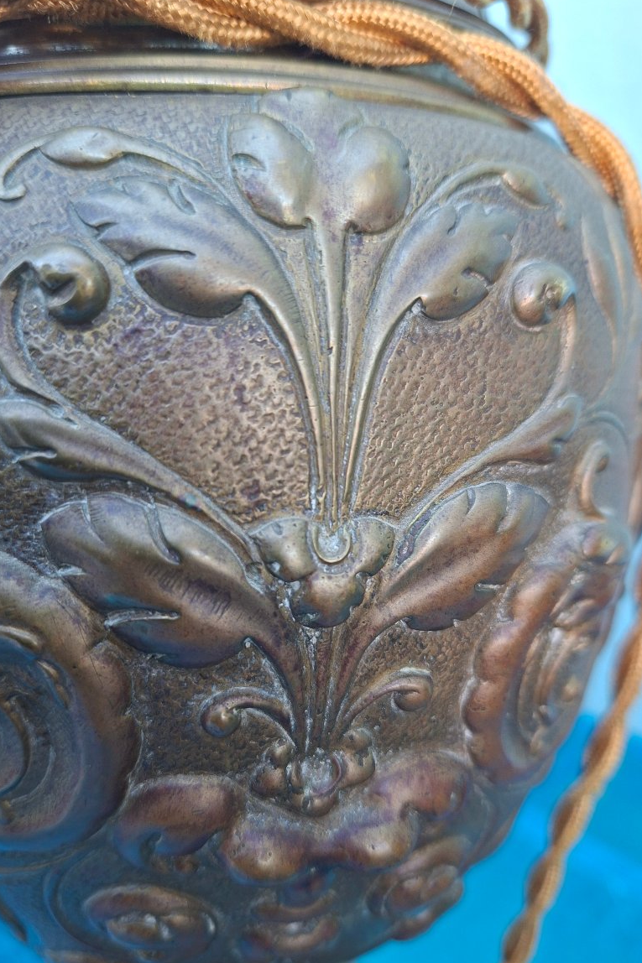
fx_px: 669
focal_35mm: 25
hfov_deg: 51.1
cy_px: 492
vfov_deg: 71.5
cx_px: 280
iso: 125
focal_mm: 5.54
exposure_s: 1/100
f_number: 1.8
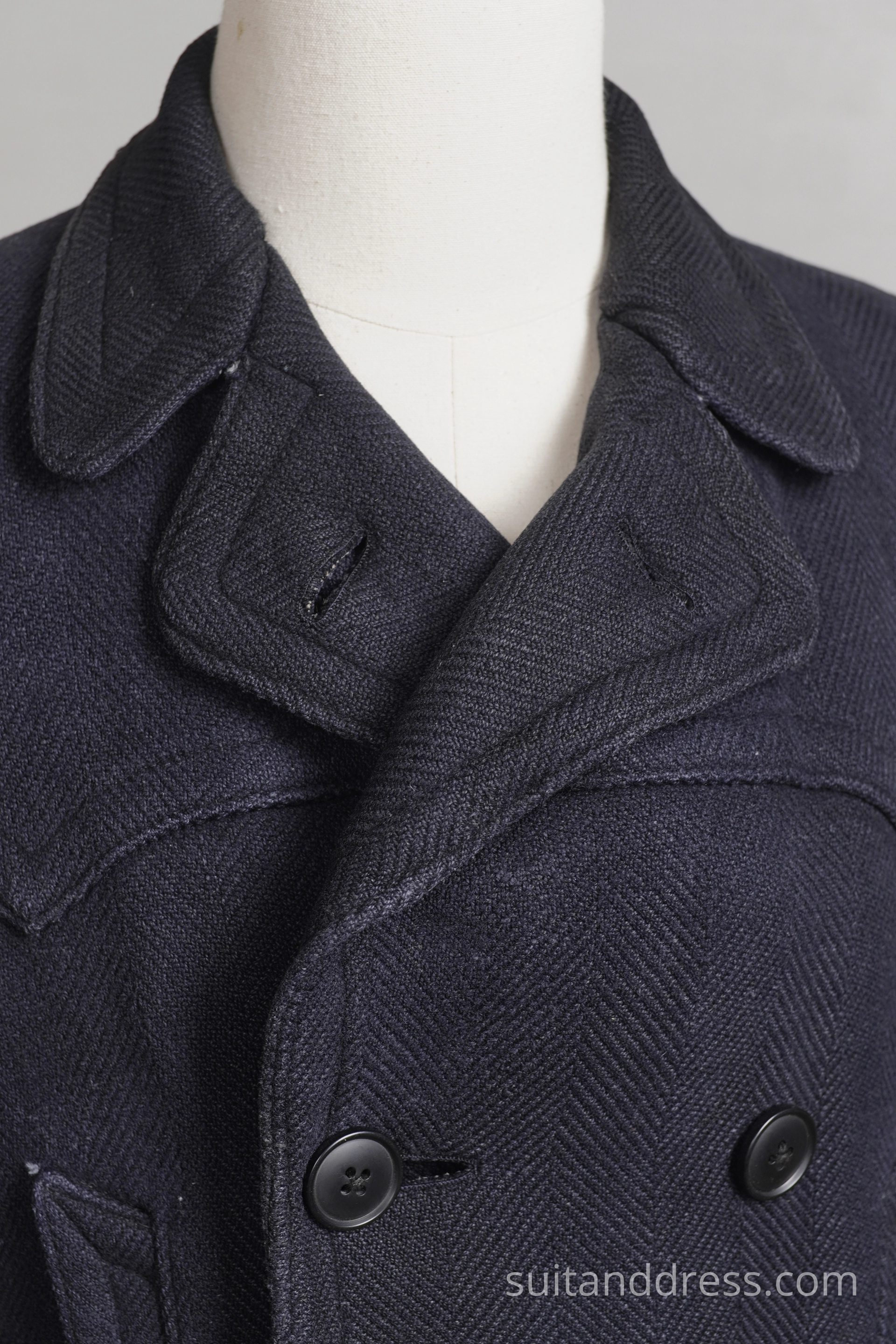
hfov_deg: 28.1
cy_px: 672
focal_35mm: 48
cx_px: 448
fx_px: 1792
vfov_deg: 41.1
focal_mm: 32
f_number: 5
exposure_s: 1/20
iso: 200
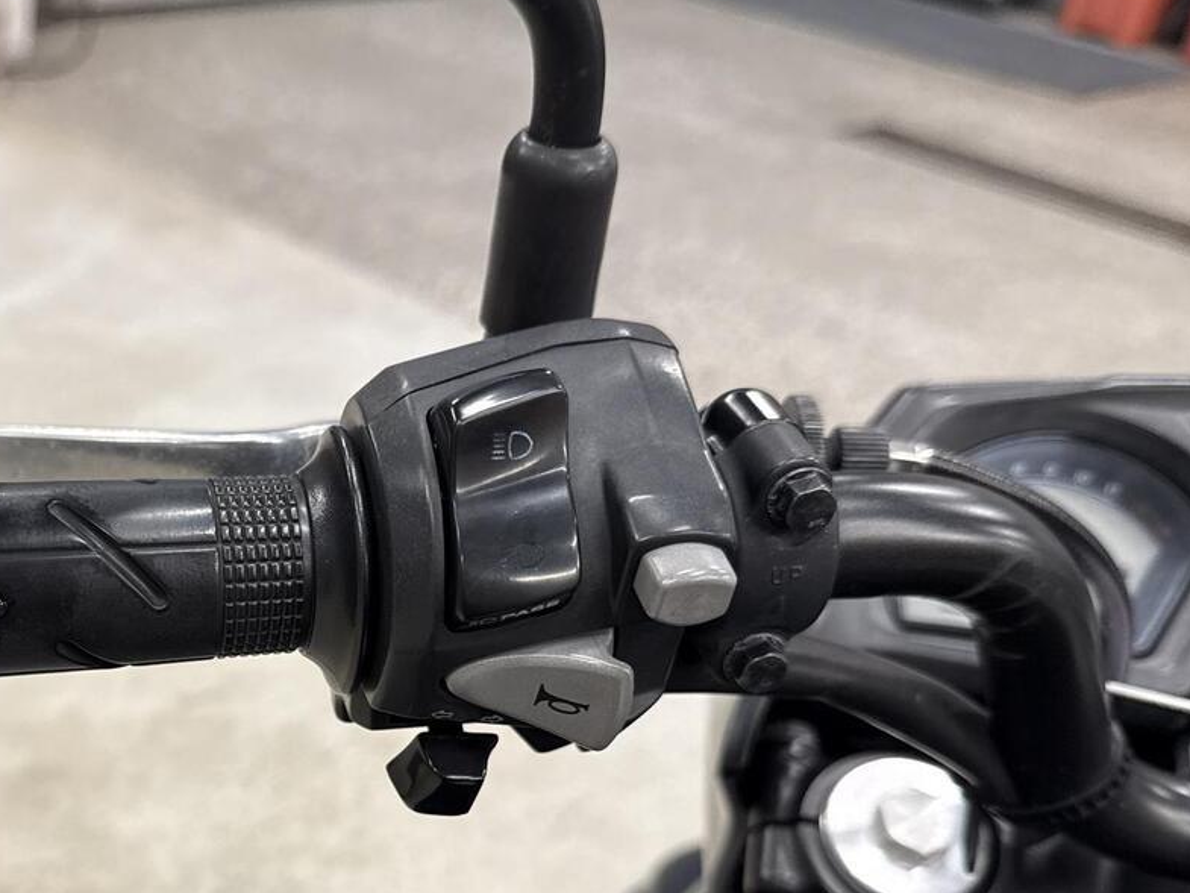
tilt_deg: -34.1
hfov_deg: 41.2
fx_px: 1513
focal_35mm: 44
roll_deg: -6.2
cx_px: 250
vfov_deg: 32.1
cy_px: 697
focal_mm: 6.76
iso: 125
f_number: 1.78
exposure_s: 1/100
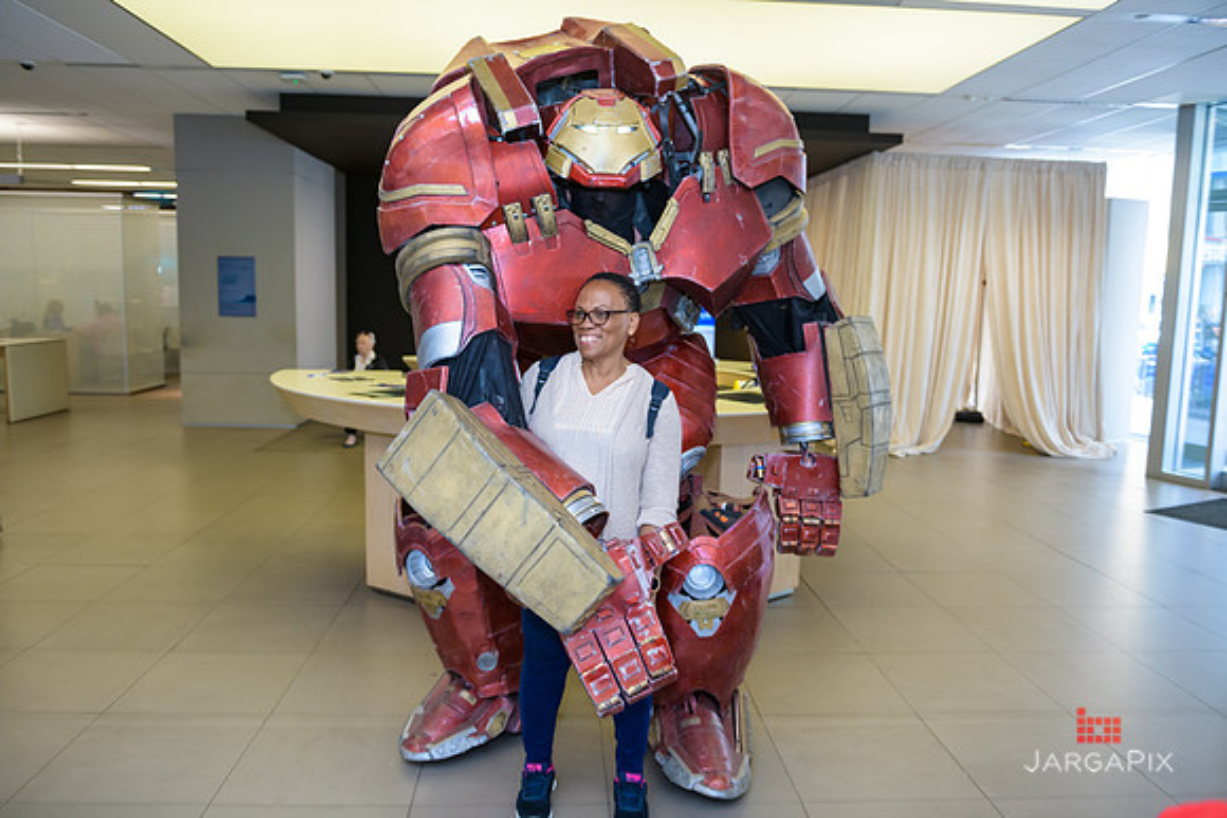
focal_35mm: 29
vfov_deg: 45.0
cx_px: 614
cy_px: 409
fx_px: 989
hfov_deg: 63.6
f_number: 3.2
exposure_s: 1/125
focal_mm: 29
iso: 800
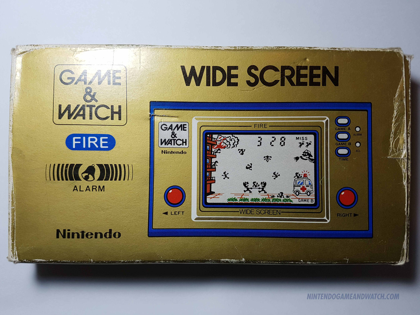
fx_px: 315
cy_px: 158
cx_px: 210
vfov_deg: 53.1
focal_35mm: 26
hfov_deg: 67.3
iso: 50
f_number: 1.7
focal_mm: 4.2
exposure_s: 1/237
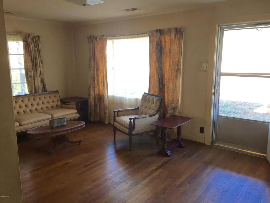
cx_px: 135
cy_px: 102
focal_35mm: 29
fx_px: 226
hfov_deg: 61.7
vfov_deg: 48.2
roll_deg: -0.5
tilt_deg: -9.3
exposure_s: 1/30
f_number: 2.2
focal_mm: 4.15
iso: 40
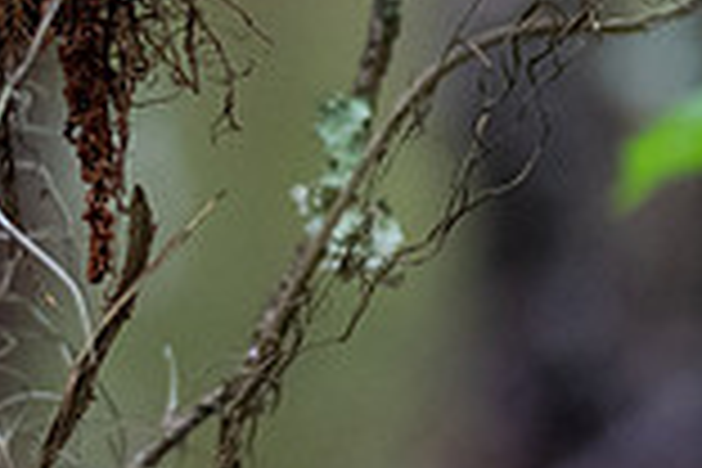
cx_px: 916
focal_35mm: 897
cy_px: -548
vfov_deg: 1.5
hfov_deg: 2.3
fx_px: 17490
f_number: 5
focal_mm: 150
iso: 1250
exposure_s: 1/250
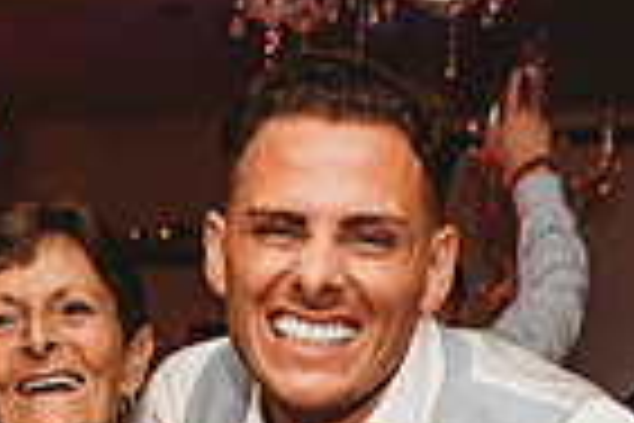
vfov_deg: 12.8
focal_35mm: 99
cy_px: 713
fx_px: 1743
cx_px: 94
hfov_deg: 20.3
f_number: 4
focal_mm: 24
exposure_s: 1/80
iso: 400
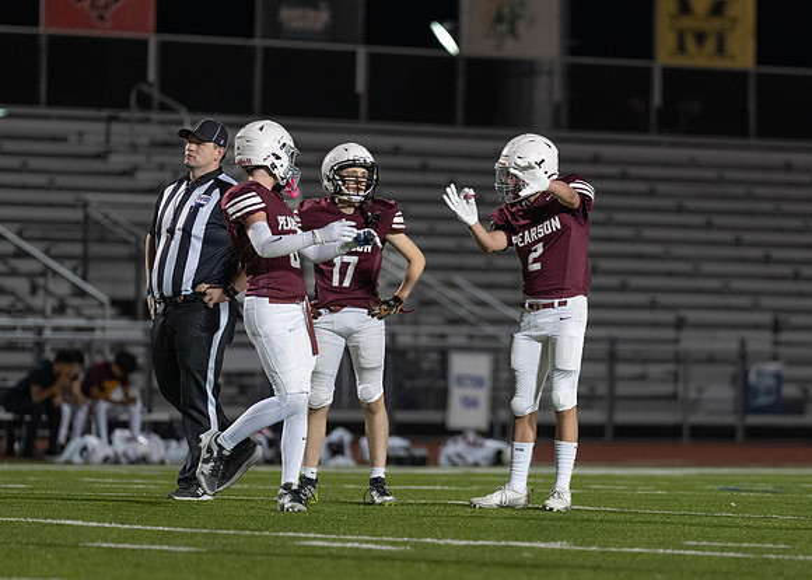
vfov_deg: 4.6
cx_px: 506
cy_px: 305
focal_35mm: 310
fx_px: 7153
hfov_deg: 6.5
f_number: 2.8
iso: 2000
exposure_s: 1/1000
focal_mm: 200
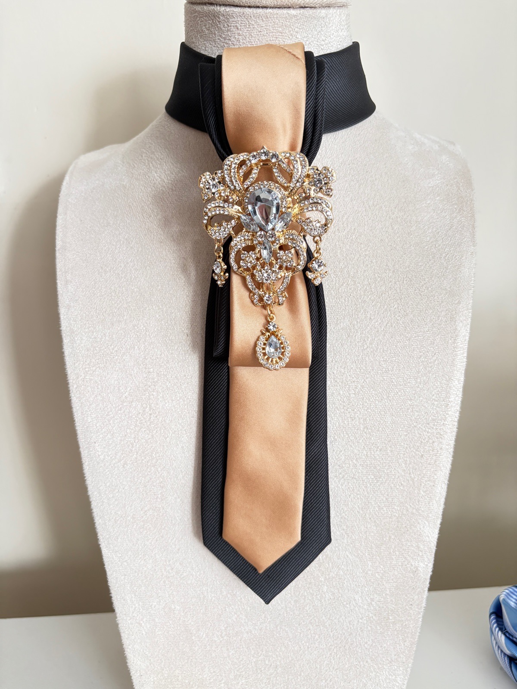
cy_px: 344
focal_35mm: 26
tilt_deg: -12.5
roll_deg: +1.5
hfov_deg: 53.1
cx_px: 258
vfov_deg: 67.3
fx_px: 518
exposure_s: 1/60
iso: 250
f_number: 1.6
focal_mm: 5.96
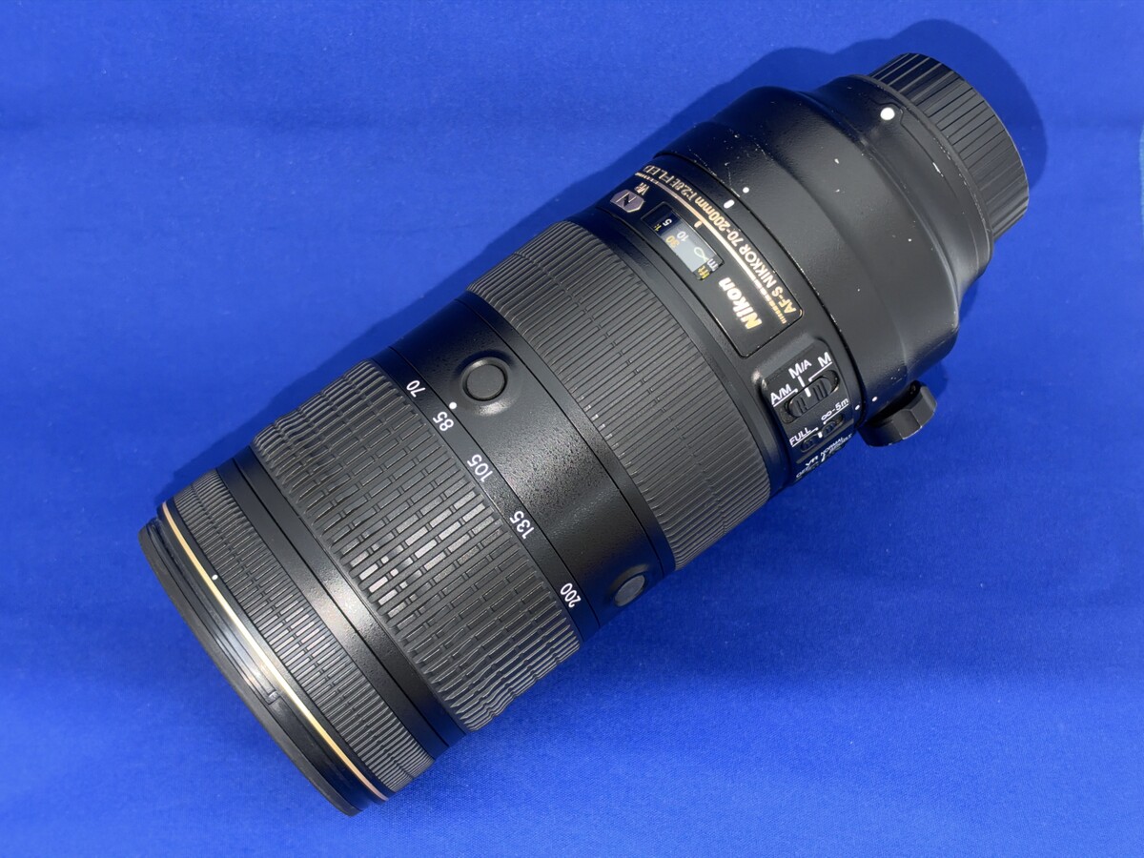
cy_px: 429
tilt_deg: -52.2
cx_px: 572
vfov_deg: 30.3
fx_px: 1586
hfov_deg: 39.7
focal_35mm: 48
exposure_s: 1/16
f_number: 1.8
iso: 64
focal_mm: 6.93
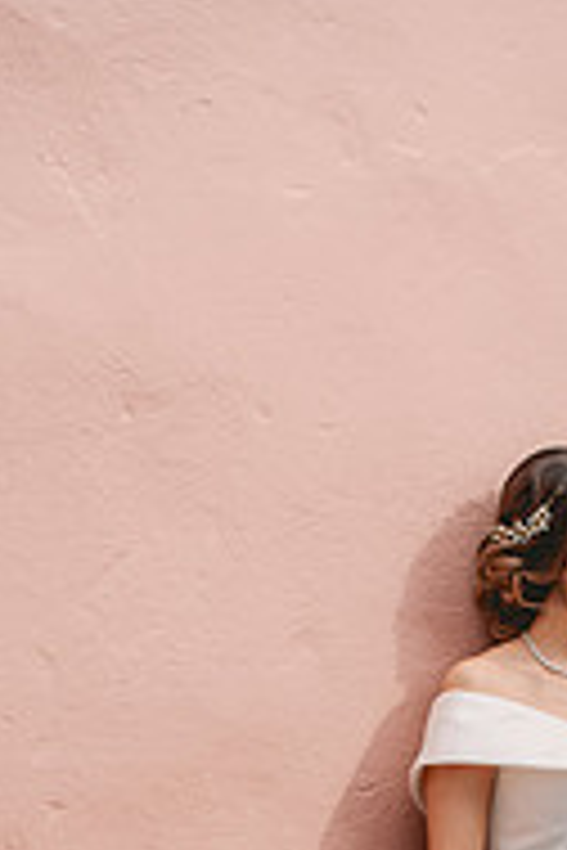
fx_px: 2811
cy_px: 962
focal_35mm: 119
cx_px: 490
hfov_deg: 11.5
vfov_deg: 16.6
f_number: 2.5
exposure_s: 1/1250
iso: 160
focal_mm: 50
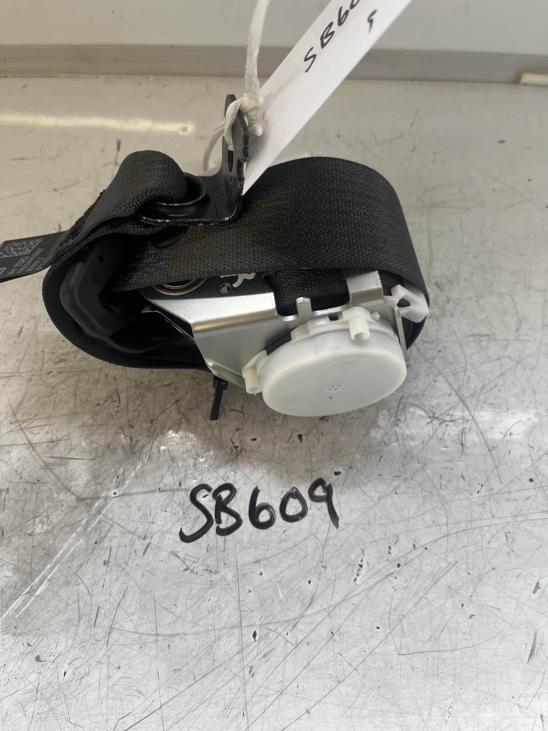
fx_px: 549
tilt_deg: -61.6
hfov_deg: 53.1
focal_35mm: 26
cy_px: 366
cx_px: 274
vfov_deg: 67.3
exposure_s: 1/121
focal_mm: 5.1
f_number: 1.6
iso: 50
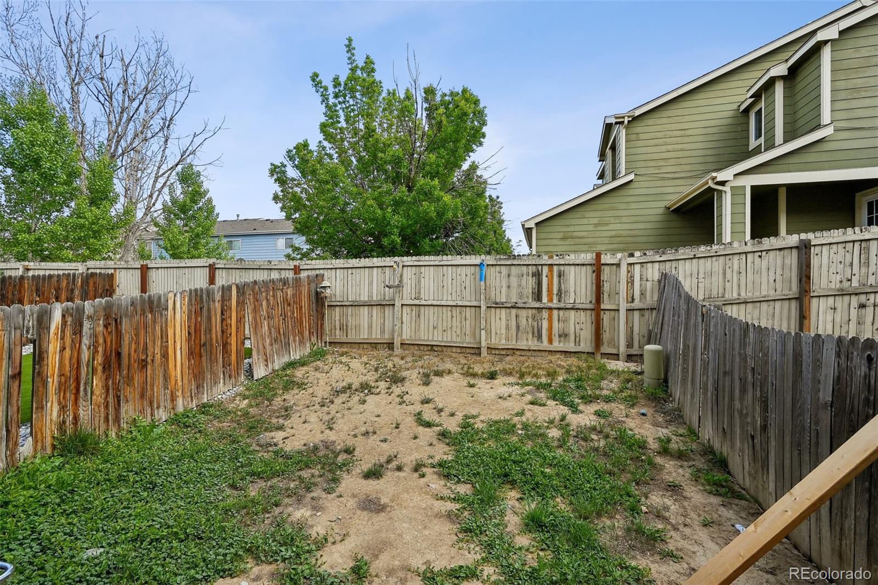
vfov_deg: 75.5
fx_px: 378
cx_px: 439
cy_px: 292
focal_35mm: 16
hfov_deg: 98.6
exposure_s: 1/500
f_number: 10
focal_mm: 15.5
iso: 400
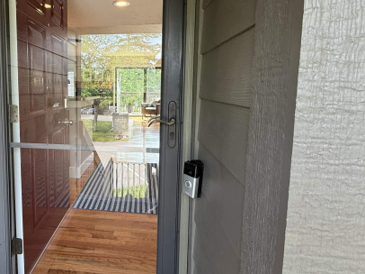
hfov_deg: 71.6
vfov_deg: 58.4
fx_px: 242
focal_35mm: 23
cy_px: 110
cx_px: 119
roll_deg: -0.6
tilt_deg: -5.2
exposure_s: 1/120
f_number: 2.2
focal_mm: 2.22
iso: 160
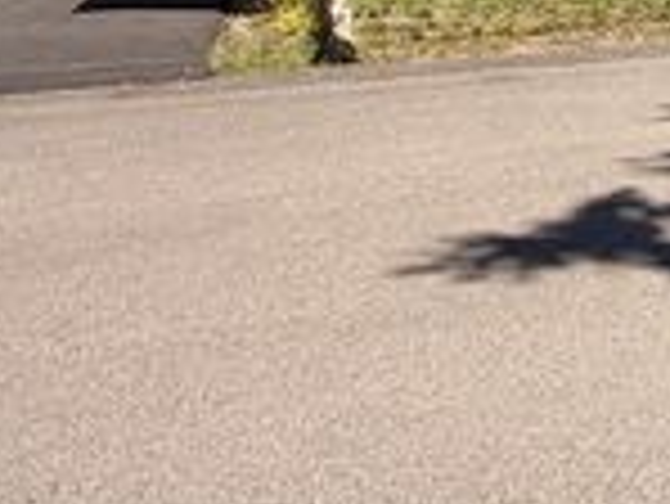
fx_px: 910
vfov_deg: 29.5
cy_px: 38
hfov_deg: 36.6
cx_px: 657
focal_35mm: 47
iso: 25
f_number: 2.2
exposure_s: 1/770
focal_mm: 2.22
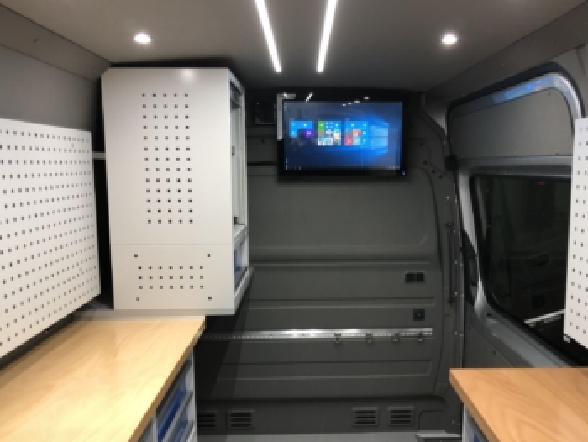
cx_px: 318
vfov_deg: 44.1
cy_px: 244
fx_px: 544
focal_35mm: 32
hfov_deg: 56.7
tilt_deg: -7.3
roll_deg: +0.2
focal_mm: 4
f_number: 1.8
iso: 40
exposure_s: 1/25
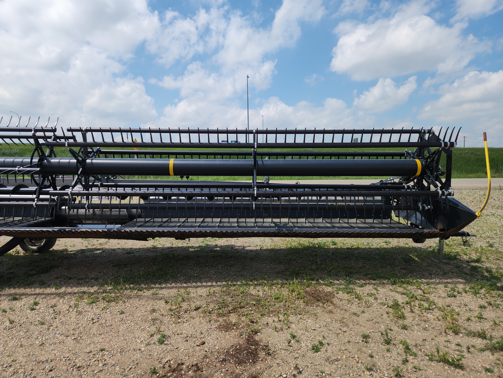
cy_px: 189
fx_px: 334
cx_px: 252
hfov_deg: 73.9
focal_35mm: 23
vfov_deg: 58.9
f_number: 1.8
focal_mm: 5.4
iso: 20
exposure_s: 1/1889
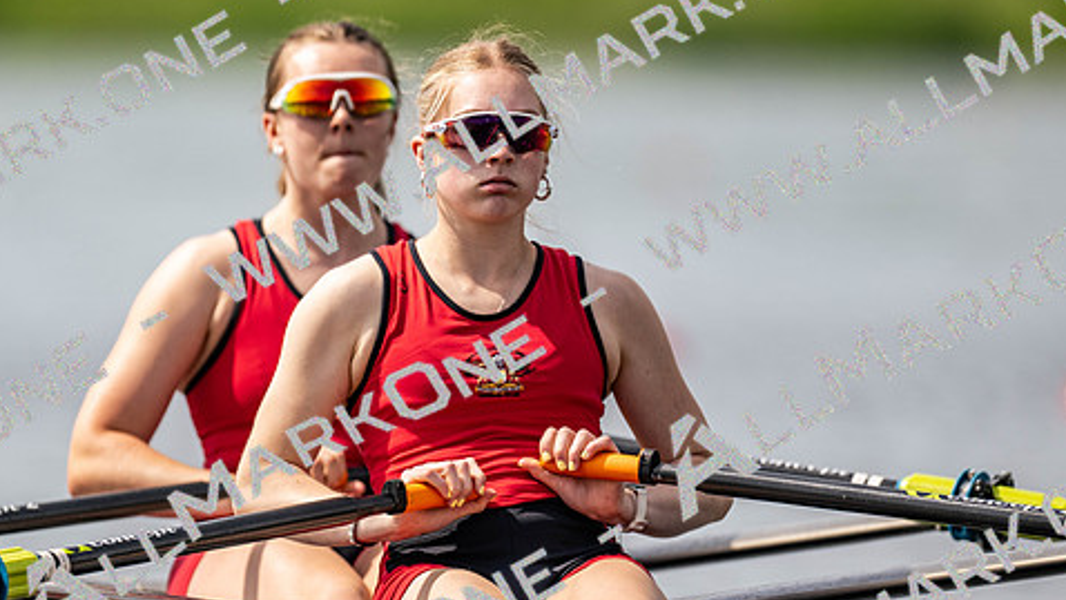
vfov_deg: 1.6
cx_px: 479
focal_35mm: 763
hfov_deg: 2.8
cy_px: 309
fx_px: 21569
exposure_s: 1/2500
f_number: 4
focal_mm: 600
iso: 220
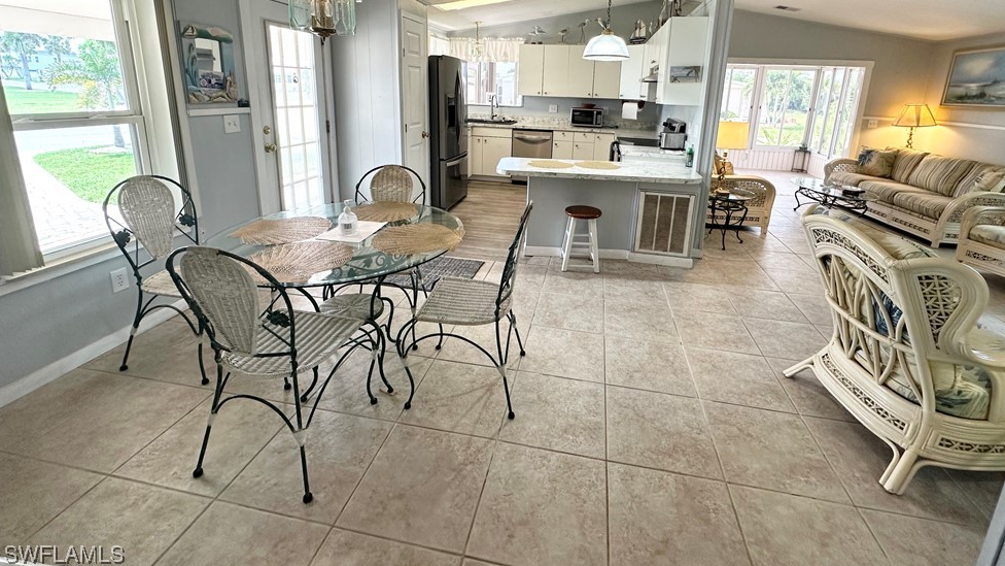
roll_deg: -2.0
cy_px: 181
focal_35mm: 16
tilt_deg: -12.9
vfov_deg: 65.0
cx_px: 525
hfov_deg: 99.3
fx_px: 426
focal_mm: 2.22
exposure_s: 1/120
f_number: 2.2
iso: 160
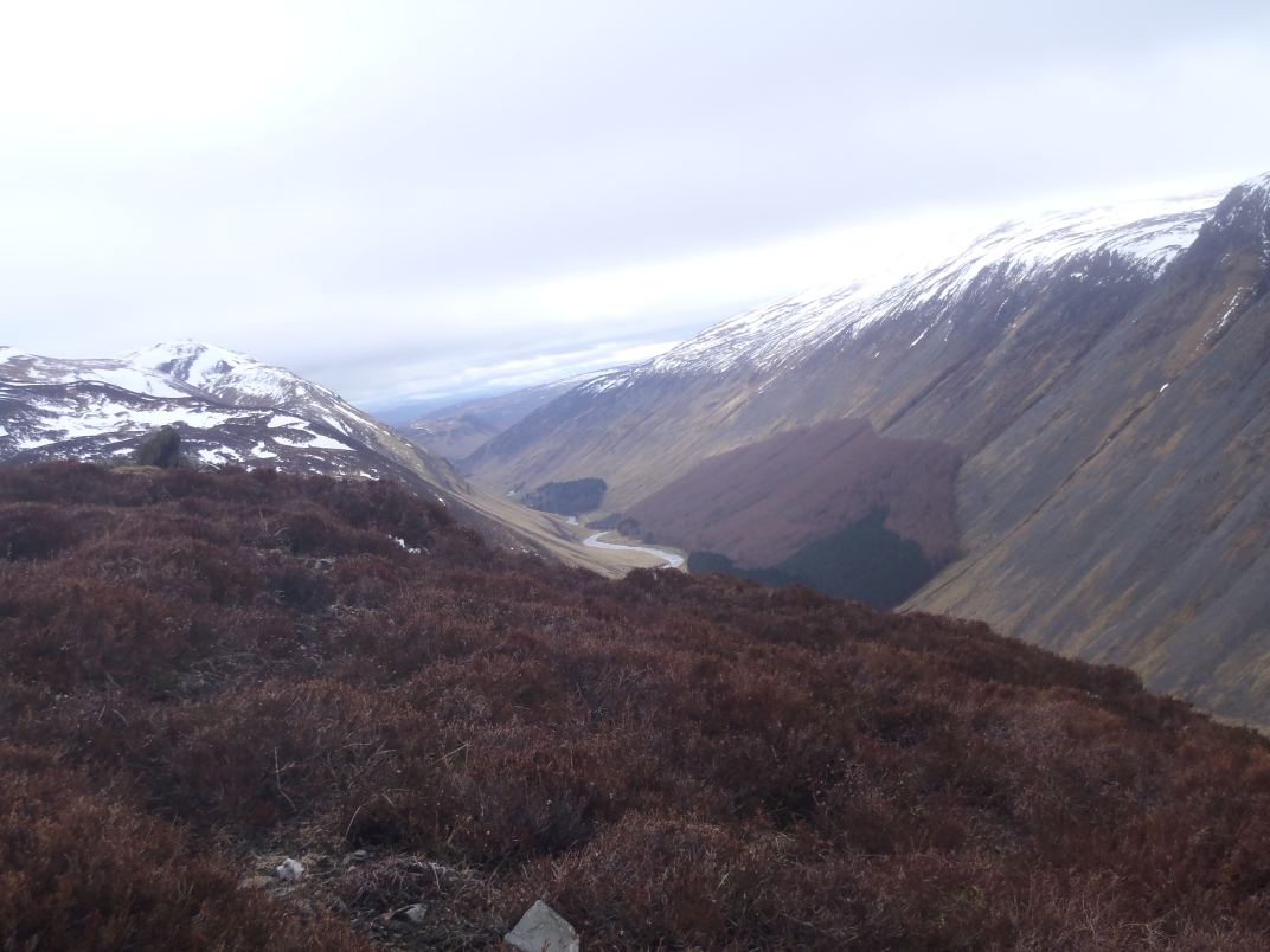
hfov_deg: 44.8
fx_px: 1541
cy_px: 476
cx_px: 635
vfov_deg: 34.3
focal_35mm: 42
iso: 80
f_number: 5
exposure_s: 1/200
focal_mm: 7.57
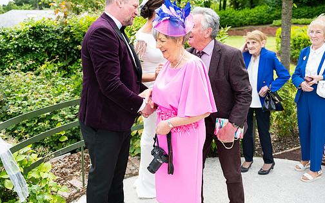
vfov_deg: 37.1
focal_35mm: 34
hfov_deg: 56.7
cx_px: 161
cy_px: 82
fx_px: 301
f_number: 3.5
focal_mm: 29
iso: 250
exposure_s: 1/1250
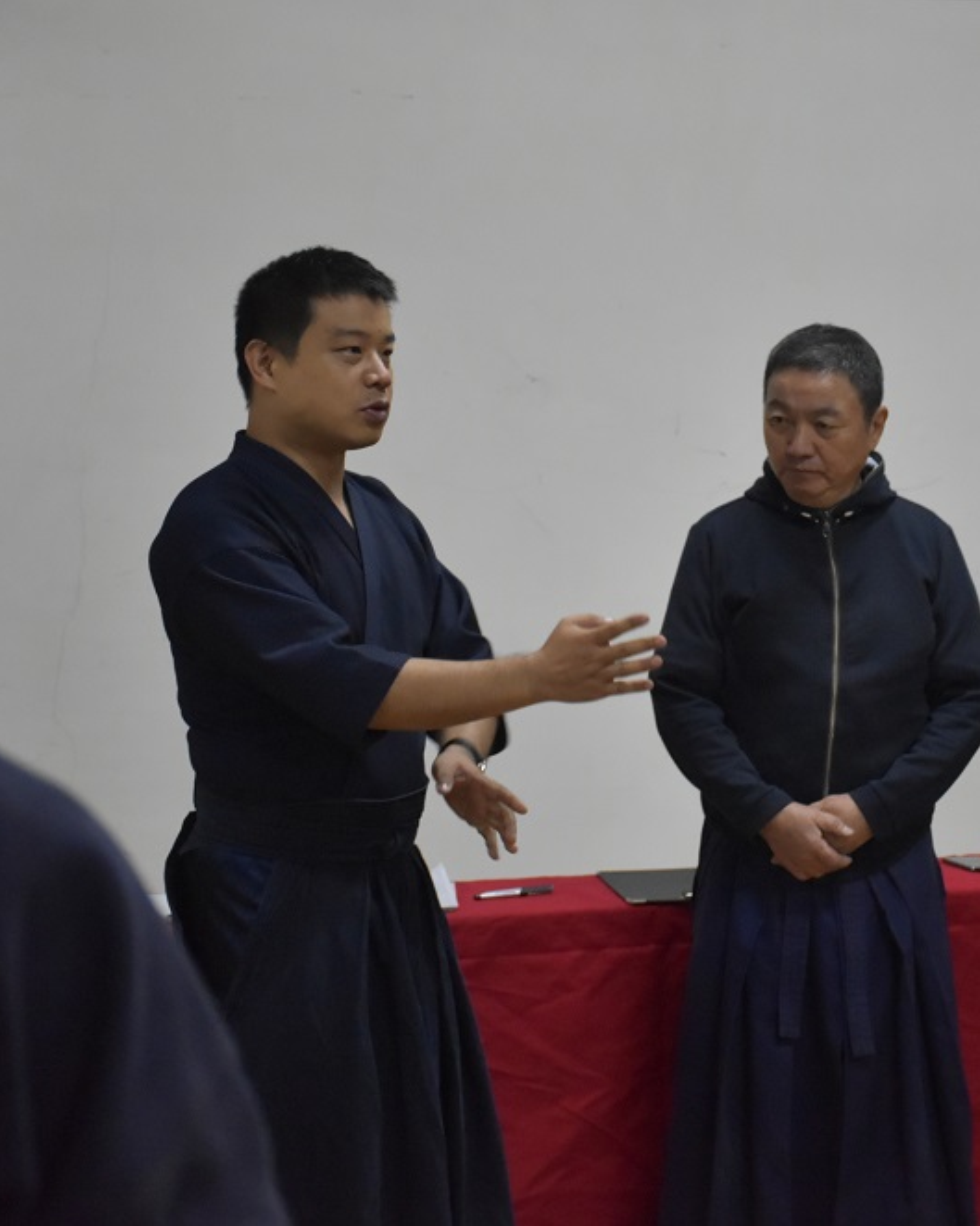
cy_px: 615
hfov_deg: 15.8
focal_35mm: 96
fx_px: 3472
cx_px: 917
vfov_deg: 20.0
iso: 3200
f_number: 4.5
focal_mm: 45
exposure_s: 1/15
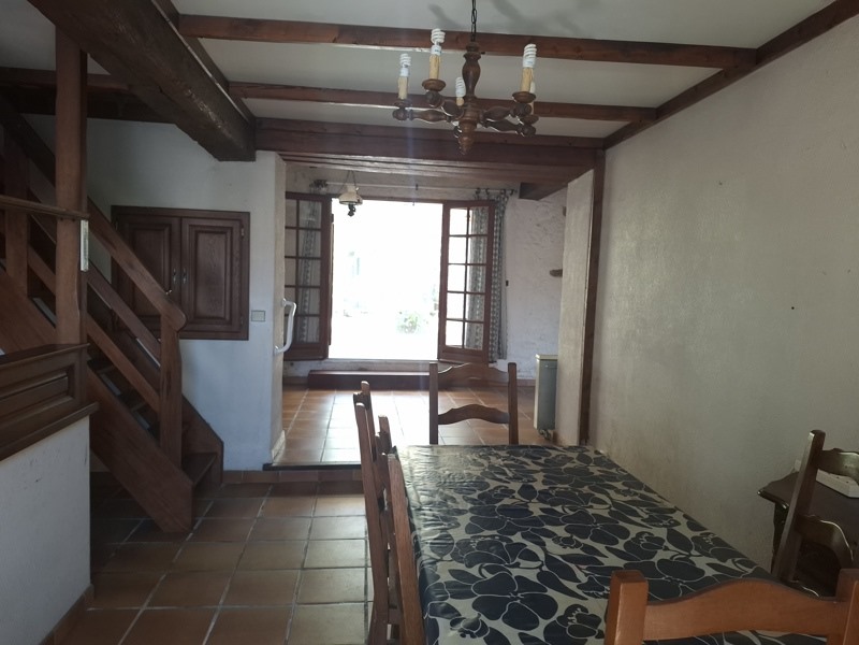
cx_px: 430
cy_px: 322
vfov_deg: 58.9
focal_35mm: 23
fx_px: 571
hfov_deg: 73.9
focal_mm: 5.54
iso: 160
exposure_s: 1/50
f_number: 1.8
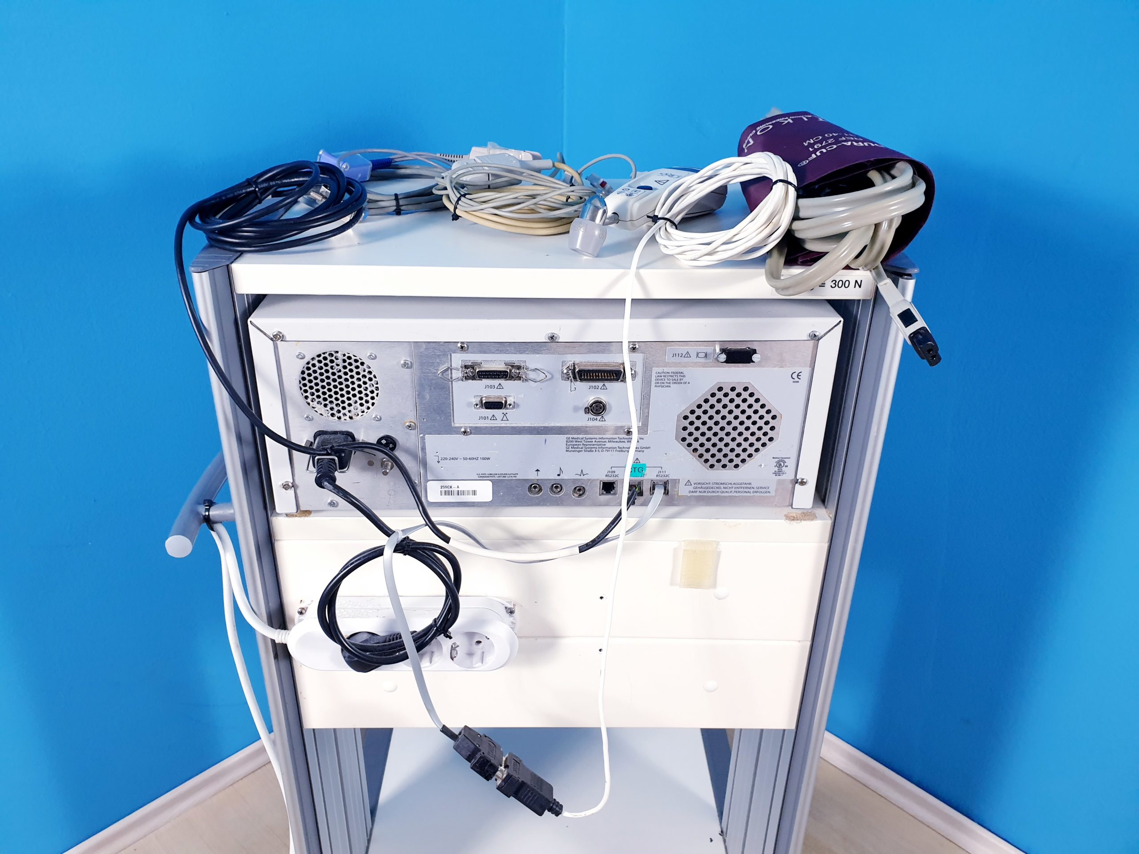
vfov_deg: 53.1
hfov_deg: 67.3
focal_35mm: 26
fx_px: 856
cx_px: 570
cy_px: 427
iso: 160
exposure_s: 1/50
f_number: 2.4
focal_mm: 4.3
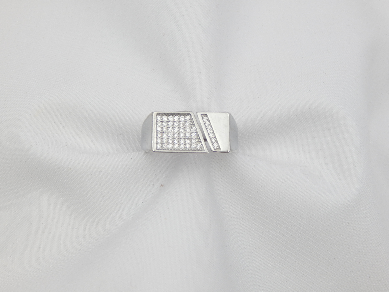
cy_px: 146
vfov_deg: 14.2
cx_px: 194
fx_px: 1169
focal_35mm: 104
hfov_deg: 18.9
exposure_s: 1/80
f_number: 4.5
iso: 125
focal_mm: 18.7
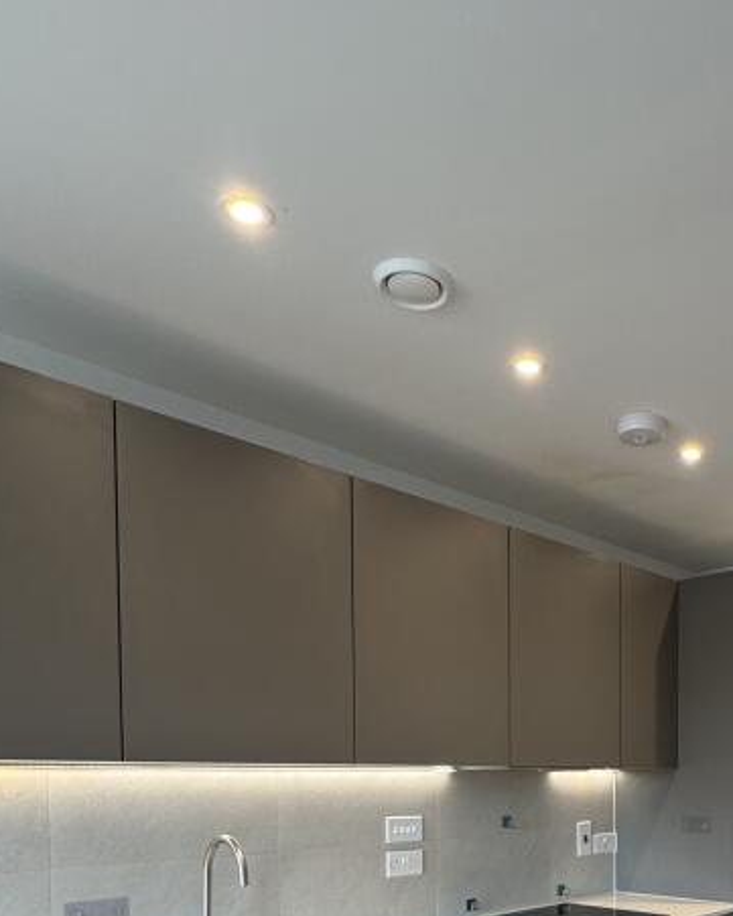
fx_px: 840
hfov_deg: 44.5
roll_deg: -0.1
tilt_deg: -1.3
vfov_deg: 51.2
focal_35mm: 31
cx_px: 603
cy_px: 806
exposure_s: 1/100
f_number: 2.2
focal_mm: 2.22
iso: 200
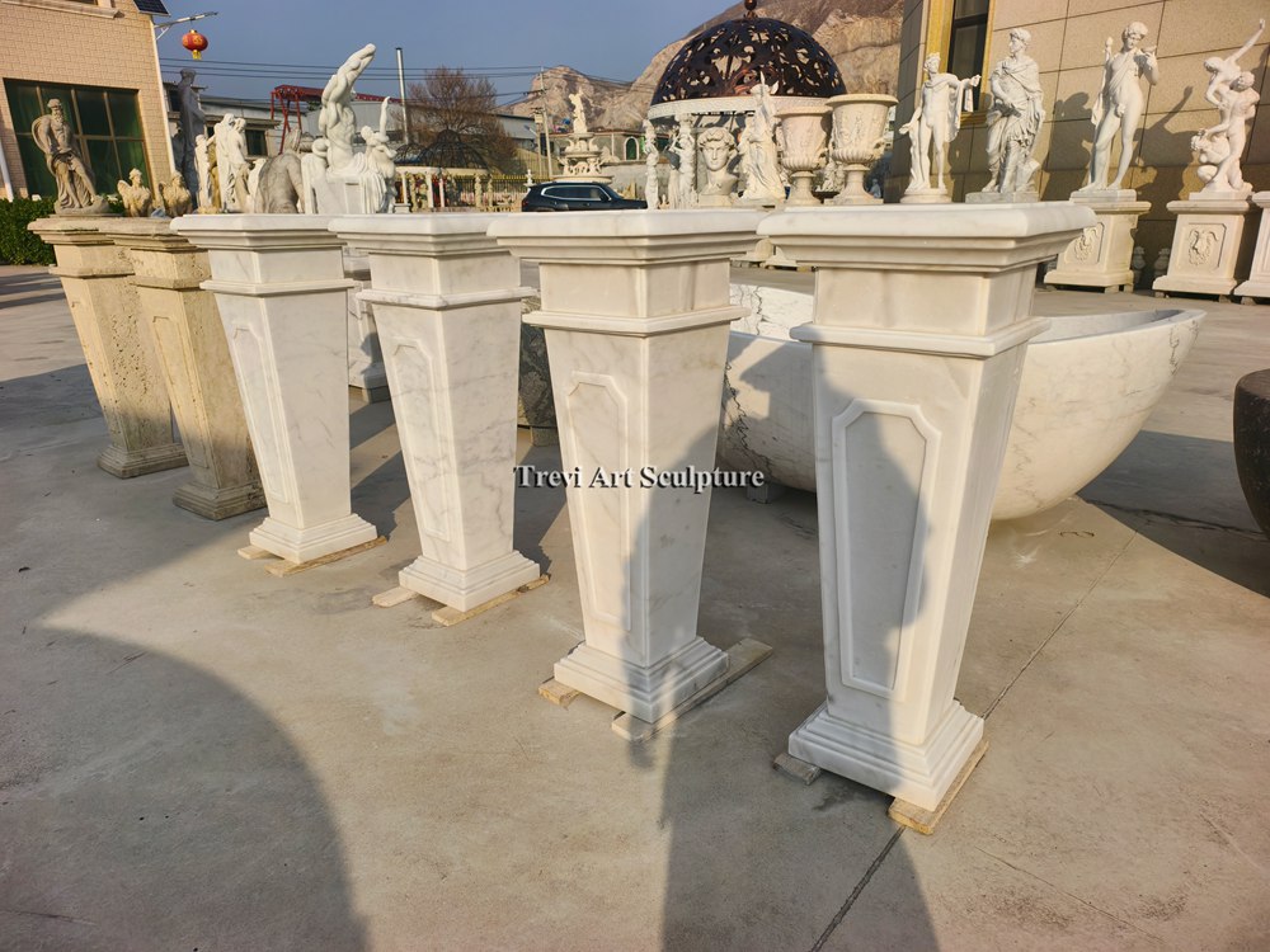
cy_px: 476
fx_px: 844
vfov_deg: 58.9
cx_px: 635
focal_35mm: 23
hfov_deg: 73.9
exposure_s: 1/15625
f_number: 1.57
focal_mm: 6.54
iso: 256
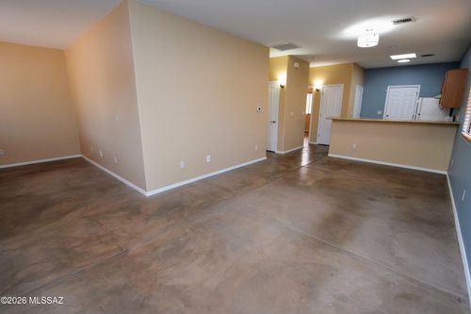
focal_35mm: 15
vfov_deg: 77.3
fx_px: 196
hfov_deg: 100.4
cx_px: 236
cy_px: 157
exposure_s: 1/60
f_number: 7.1
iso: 1100
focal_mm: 10
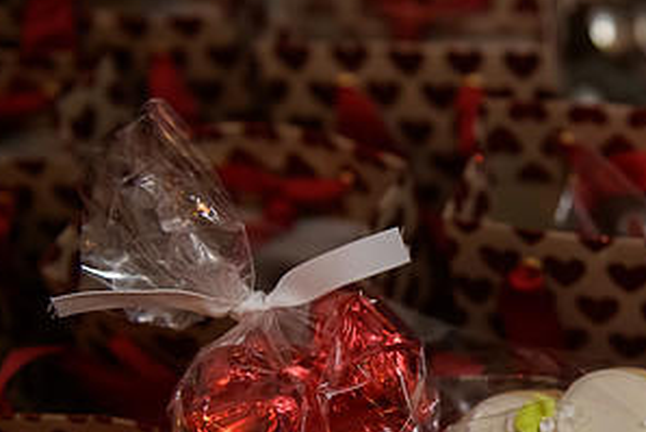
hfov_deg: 26.4
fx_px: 1328
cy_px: 385
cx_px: 579
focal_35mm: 74
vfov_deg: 18.2
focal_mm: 38
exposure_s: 1/125
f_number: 3.2
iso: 1600
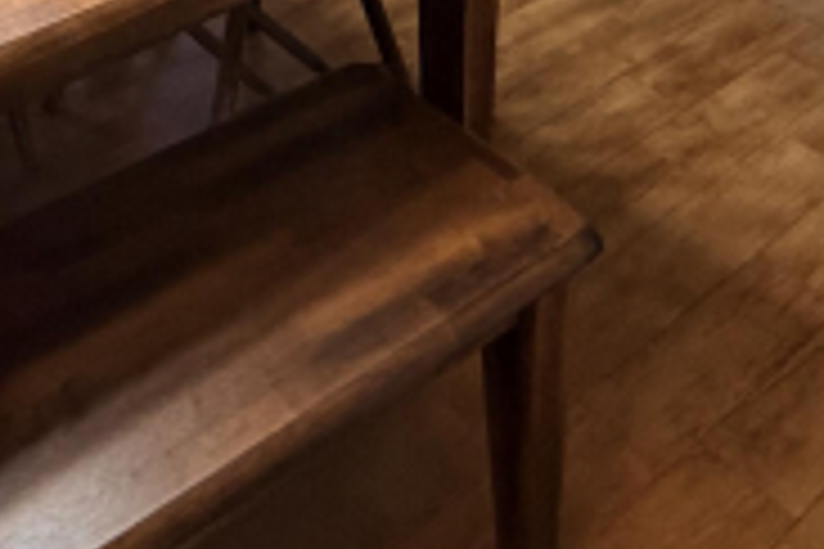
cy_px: -549
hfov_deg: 34.2
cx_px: 2
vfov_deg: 17.8
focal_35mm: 53
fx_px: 1213
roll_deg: -0.8
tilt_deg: -6.6
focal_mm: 2.22
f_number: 2.2
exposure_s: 1/60
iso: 250
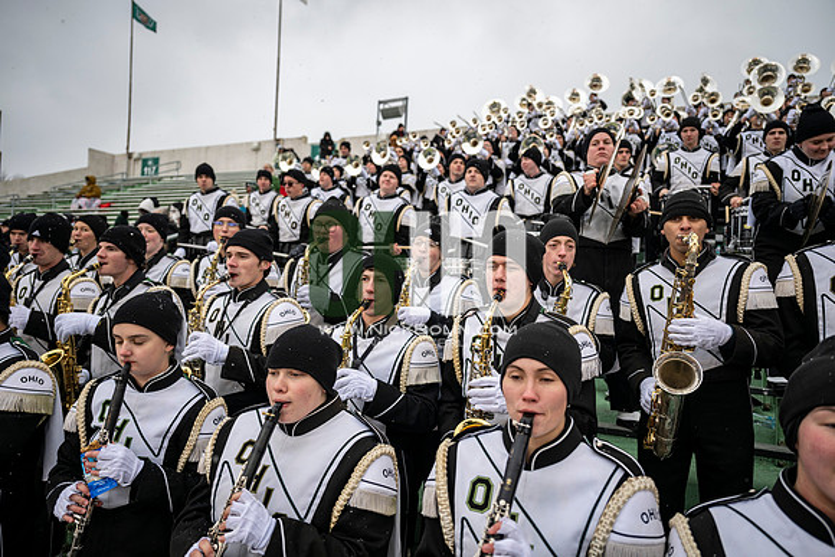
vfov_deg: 53.2
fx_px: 557
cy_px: 278
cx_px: 418
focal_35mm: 24
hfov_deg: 73.7
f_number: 2.8
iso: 160
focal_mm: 24
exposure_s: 1/500
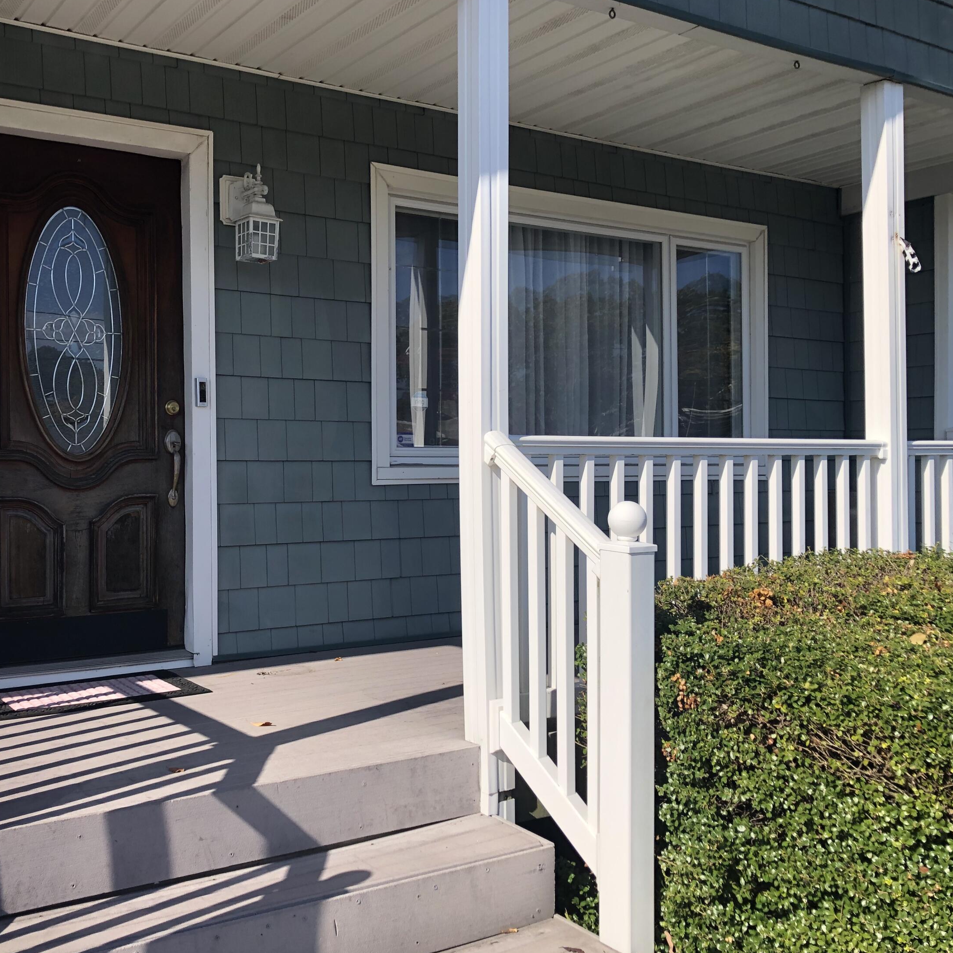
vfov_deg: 48.4
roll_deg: +0.3
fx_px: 1059
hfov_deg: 47.8
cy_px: 471
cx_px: 335
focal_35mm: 34
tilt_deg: +1.3
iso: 20
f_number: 1.8
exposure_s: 1/2114
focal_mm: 3.99
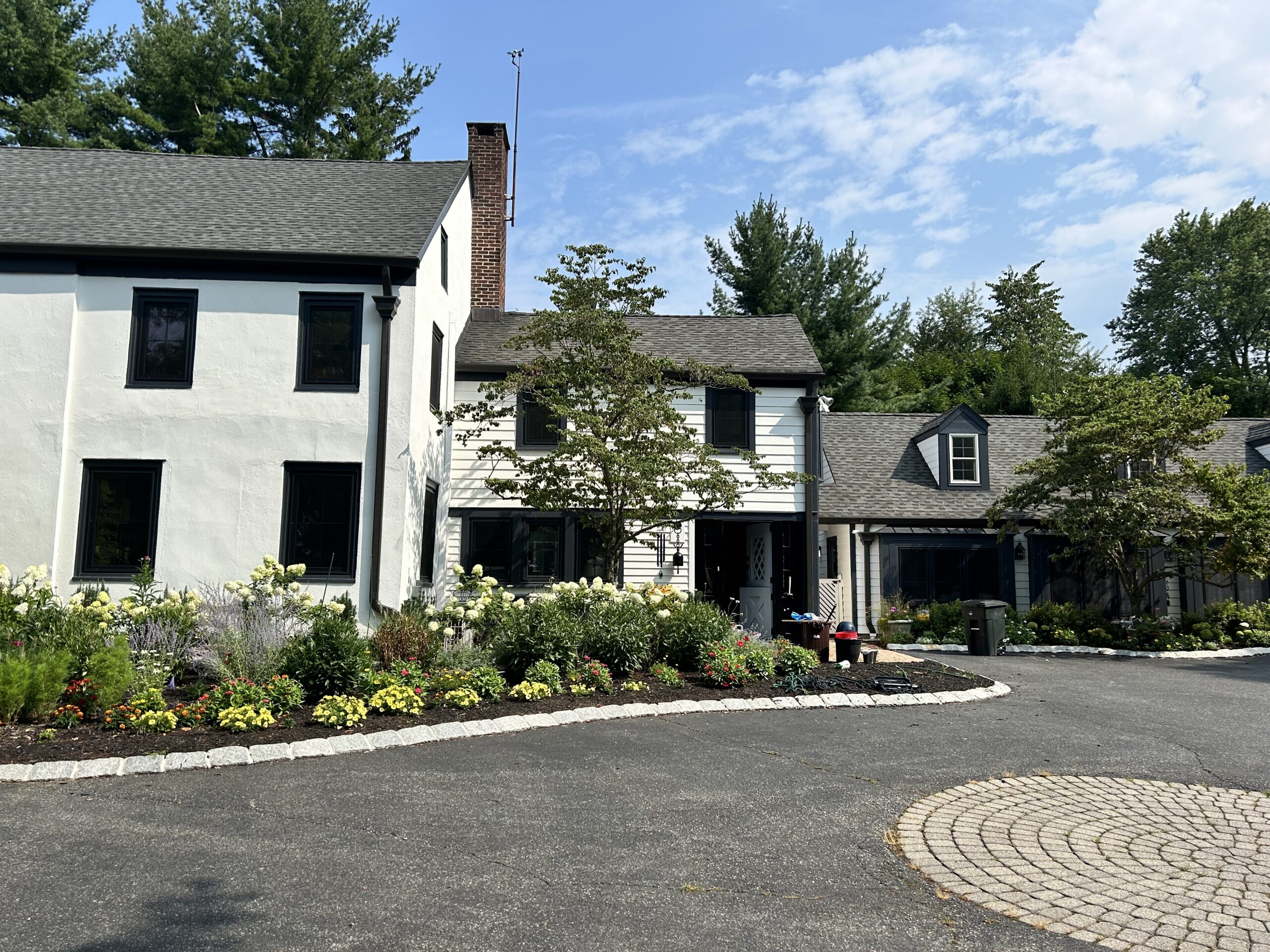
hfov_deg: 67.3
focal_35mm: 26
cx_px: 635
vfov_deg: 53.1
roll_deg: -0.3
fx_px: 954
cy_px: 476
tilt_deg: +7.5
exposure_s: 1/4115
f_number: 1.5
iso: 50
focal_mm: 5.7
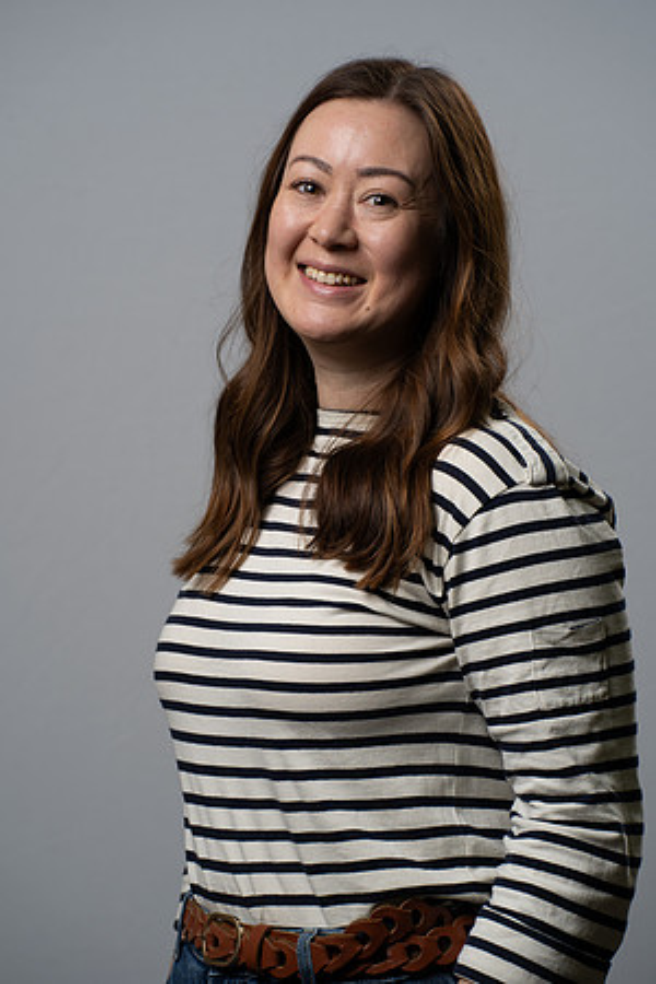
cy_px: 492
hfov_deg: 7.6
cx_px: 328
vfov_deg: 11.4
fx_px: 4920
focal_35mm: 180
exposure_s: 1/160
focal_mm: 180
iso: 160
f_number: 7.1
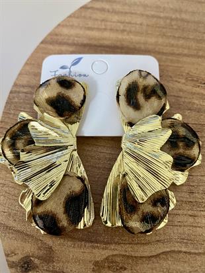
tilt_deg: -64.7
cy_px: 136
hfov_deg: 54.9
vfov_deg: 69.4
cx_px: 102
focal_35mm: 25
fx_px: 197
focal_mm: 4.25
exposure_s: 1/25
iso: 400
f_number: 1.8
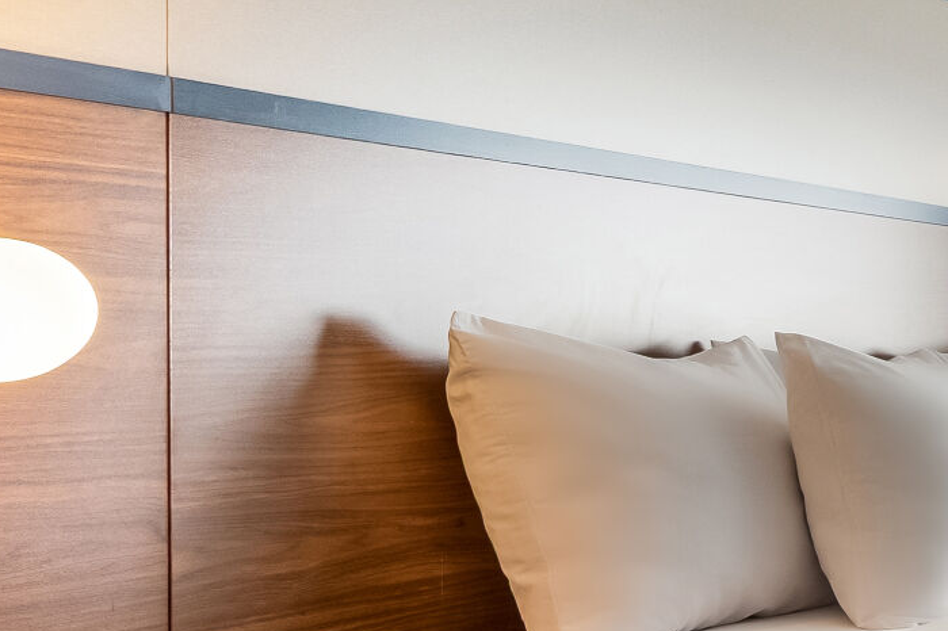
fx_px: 1579
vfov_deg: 22.6
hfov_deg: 20.7
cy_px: 332
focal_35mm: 60
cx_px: 1777
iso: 400
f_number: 8
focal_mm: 14
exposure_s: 1/6
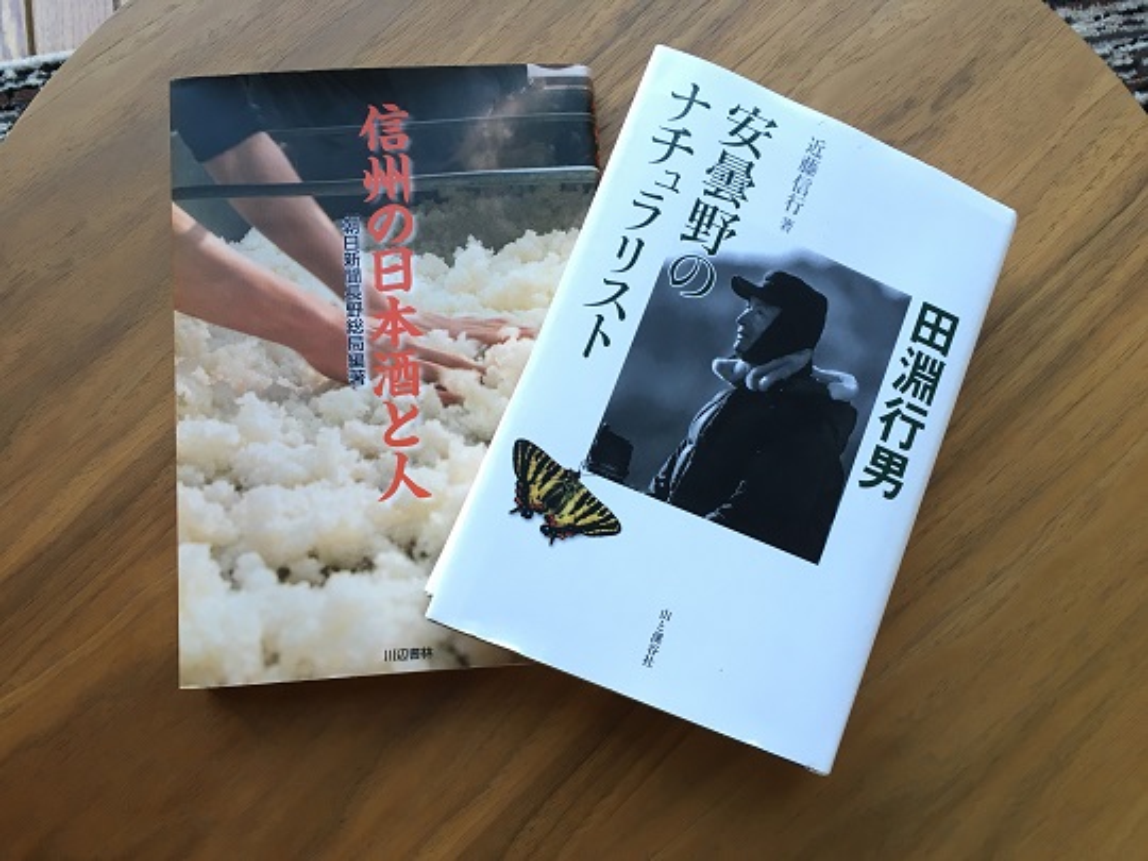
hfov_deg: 61.7
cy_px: 430
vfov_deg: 48.2
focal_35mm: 29
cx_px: 574
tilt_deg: -80.4
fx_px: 962
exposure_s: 1/40
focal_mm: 4.15
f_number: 2.2
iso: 25
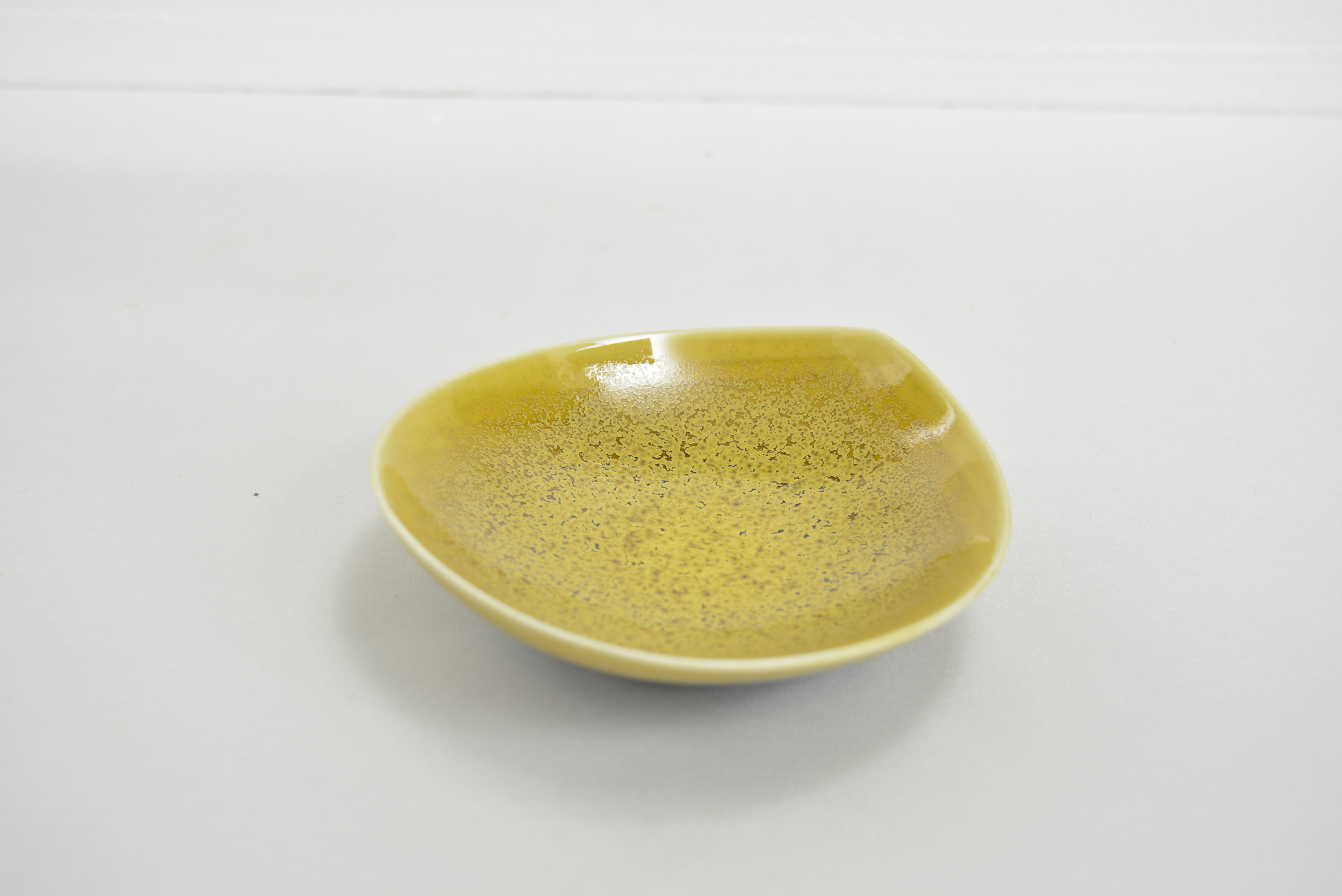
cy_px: 448
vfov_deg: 29.9
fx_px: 1678
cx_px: 671
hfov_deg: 43.6
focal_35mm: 45
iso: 400
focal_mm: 30
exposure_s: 1/3
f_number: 5.6
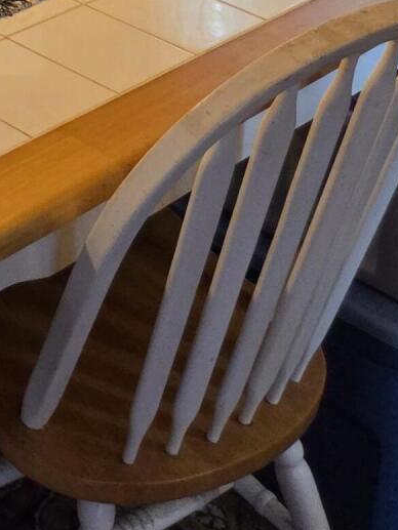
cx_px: -348
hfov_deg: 14.4
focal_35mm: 89
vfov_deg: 17.5
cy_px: -444
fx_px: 1364
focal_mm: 5.4
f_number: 1.8
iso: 400
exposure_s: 1/120
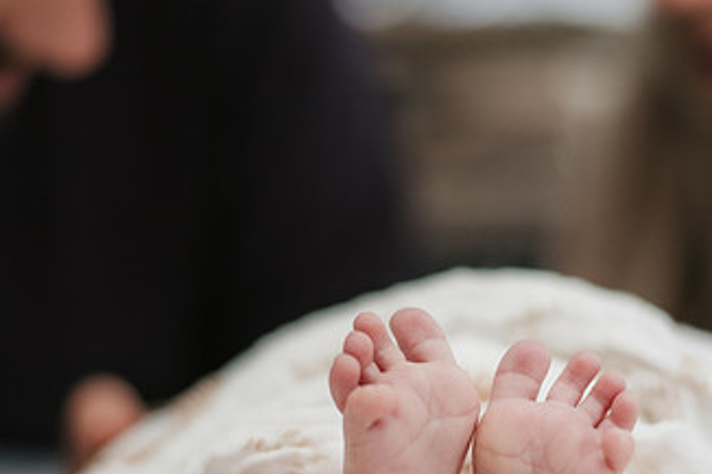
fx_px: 1759
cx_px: 454
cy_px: 383
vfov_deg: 15.2
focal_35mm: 89
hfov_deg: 22.8
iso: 1250
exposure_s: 1/250
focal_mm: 50
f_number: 1.8
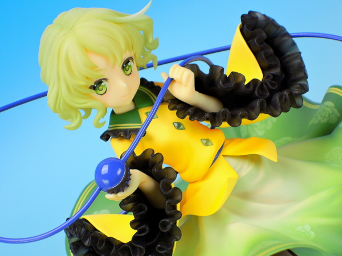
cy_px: 128
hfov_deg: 16.4
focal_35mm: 120
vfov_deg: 12.3
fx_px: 1186
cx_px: 171
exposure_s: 1/3
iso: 80
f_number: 6.3
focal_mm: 25.5
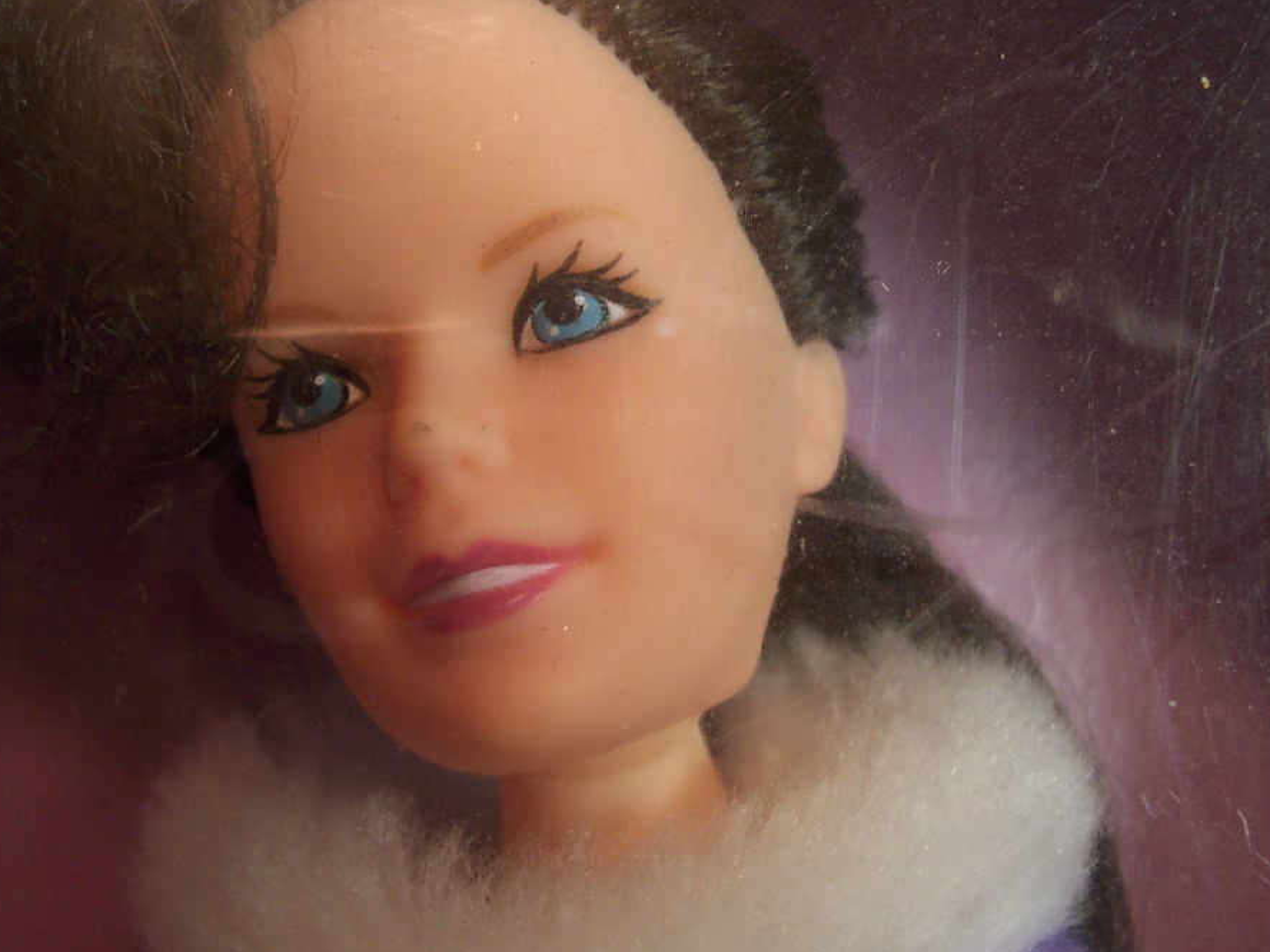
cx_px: 676
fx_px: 1834
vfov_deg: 29.0
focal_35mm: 50
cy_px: 389
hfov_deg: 38.2
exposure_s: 1/30
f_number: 2.8
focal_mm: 5.6
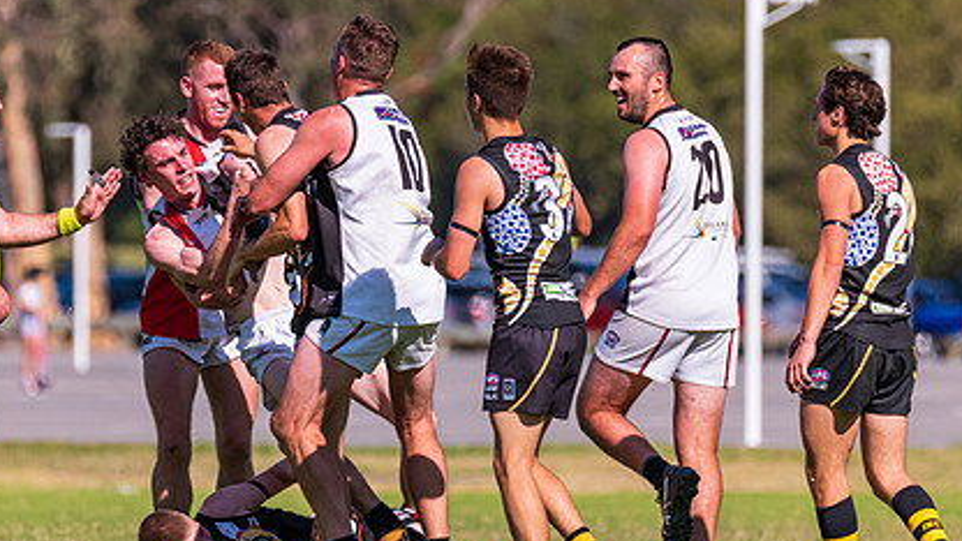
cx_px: 443
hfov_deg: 2.7
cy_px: 345
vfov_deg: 1.5
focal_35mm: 794
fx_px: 20254
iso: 800
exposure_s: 1/4000
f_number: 6.3
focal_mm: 450
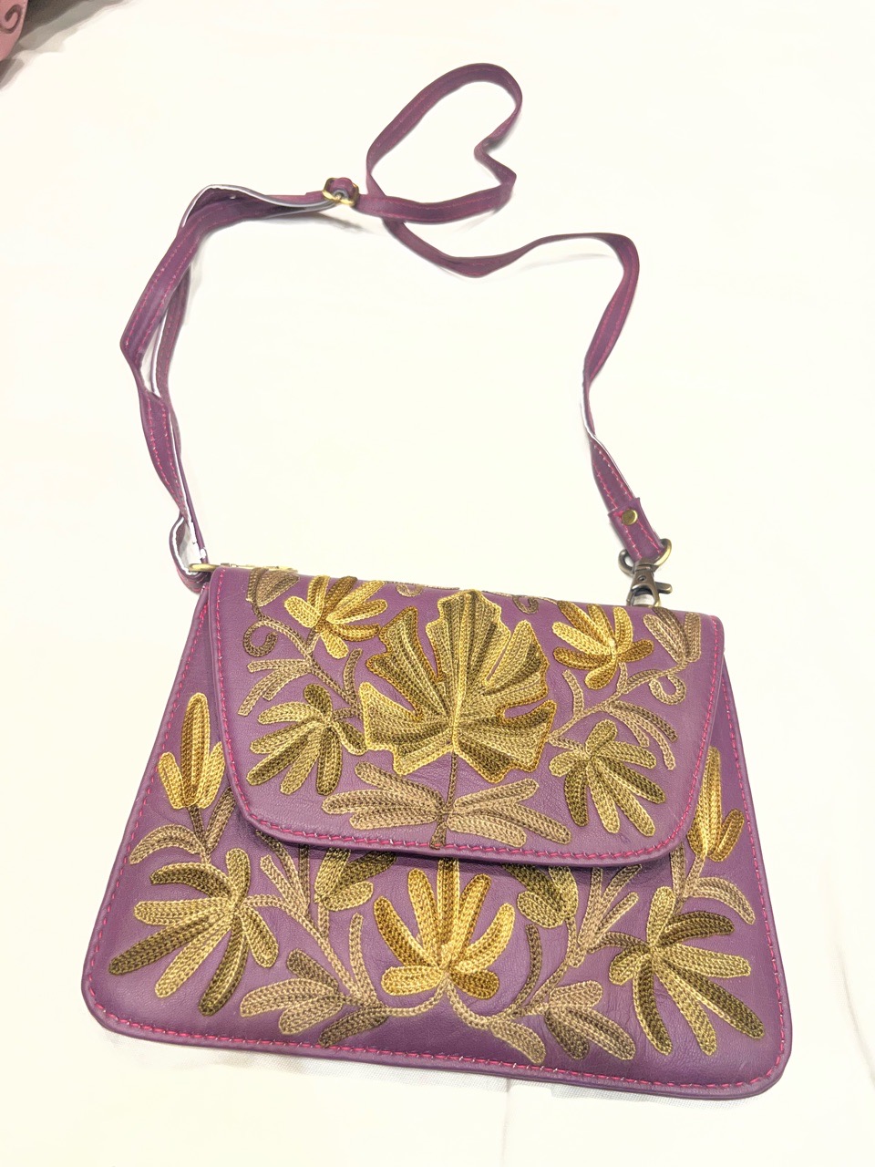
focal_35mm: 26
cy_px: 584
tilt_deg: -55.1
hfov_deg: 53.1
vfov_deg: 67.3
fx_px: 876
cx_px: 438
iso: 32
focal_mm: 5.7
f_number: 1.5
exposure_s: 1/102
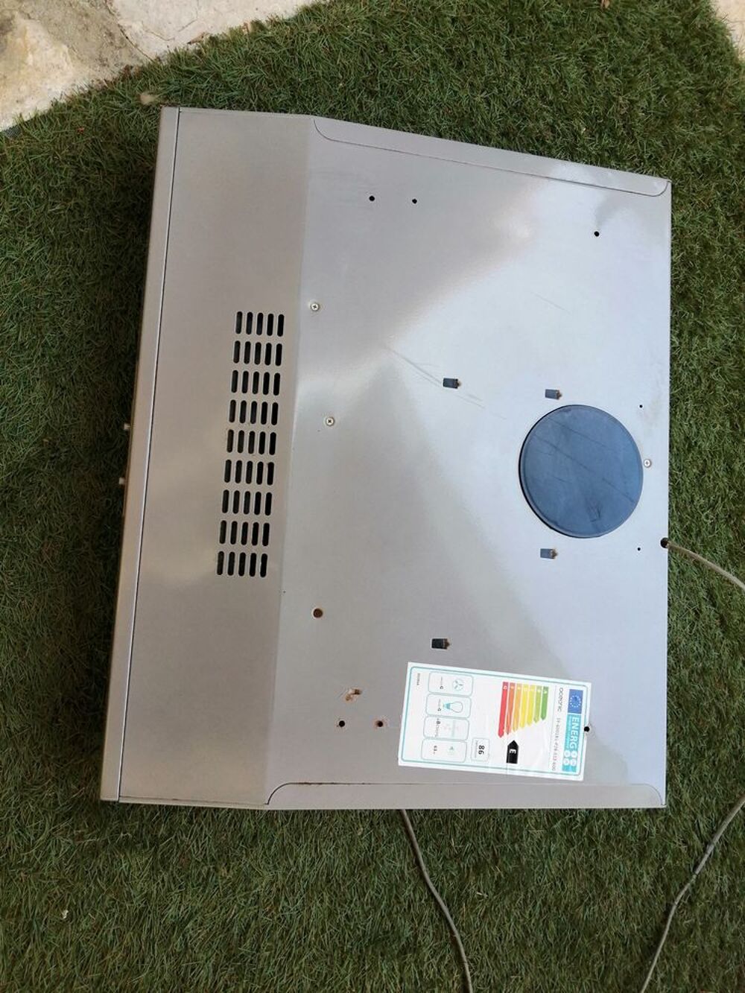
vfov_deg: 67.3
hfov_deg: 53.1
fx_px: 746
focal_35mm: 26
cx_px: 372
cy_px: 496
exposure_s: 1/100
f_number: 1.8
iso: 80
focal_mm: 3.46
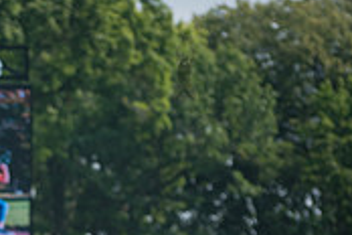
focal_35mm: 651
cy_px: 447
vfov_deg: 2.1
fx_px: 6365
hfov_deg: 3.2
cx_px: -155
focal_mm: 155
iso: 160
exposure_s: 1/640
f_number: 5.6
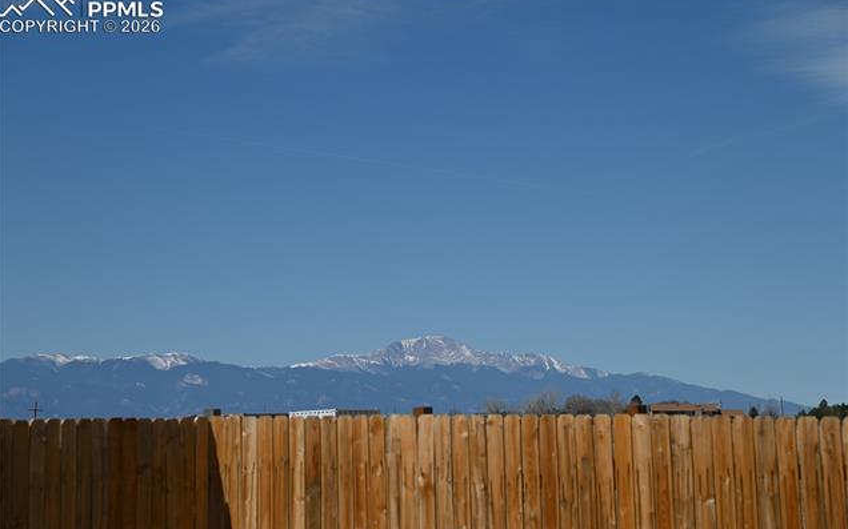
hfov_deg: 17.0
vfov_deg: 10.6
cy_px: 270
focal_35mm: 123
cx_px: 423
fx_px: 2842
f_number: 8
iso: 100
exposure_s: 1/800
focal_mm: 120
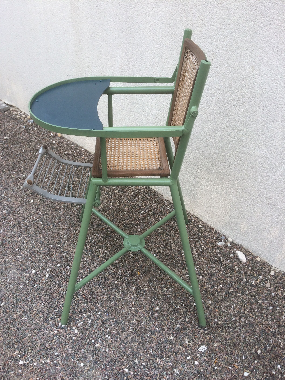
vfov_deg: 61.7
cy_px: 190
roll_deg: -3.9
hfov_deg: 48.2
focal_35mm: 29
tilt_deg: -32.2
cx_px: 142
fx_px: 318
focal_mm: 4.15
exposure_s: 1/383
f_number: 2.2
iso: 32
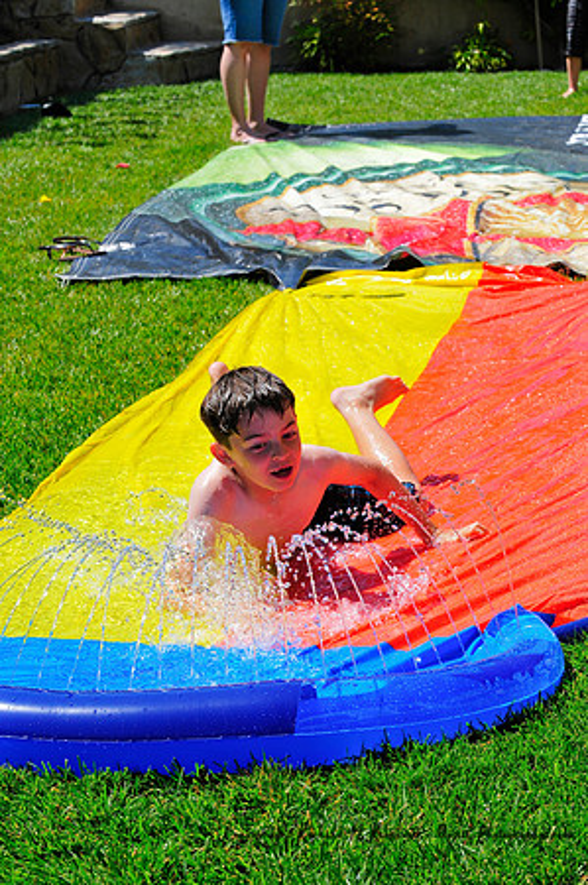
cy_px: 442
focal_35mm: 105
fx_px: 2578
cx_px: 294
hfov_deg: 13.0
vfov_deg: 19.5
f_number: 10
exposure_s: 1/640
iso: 400
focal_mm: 70
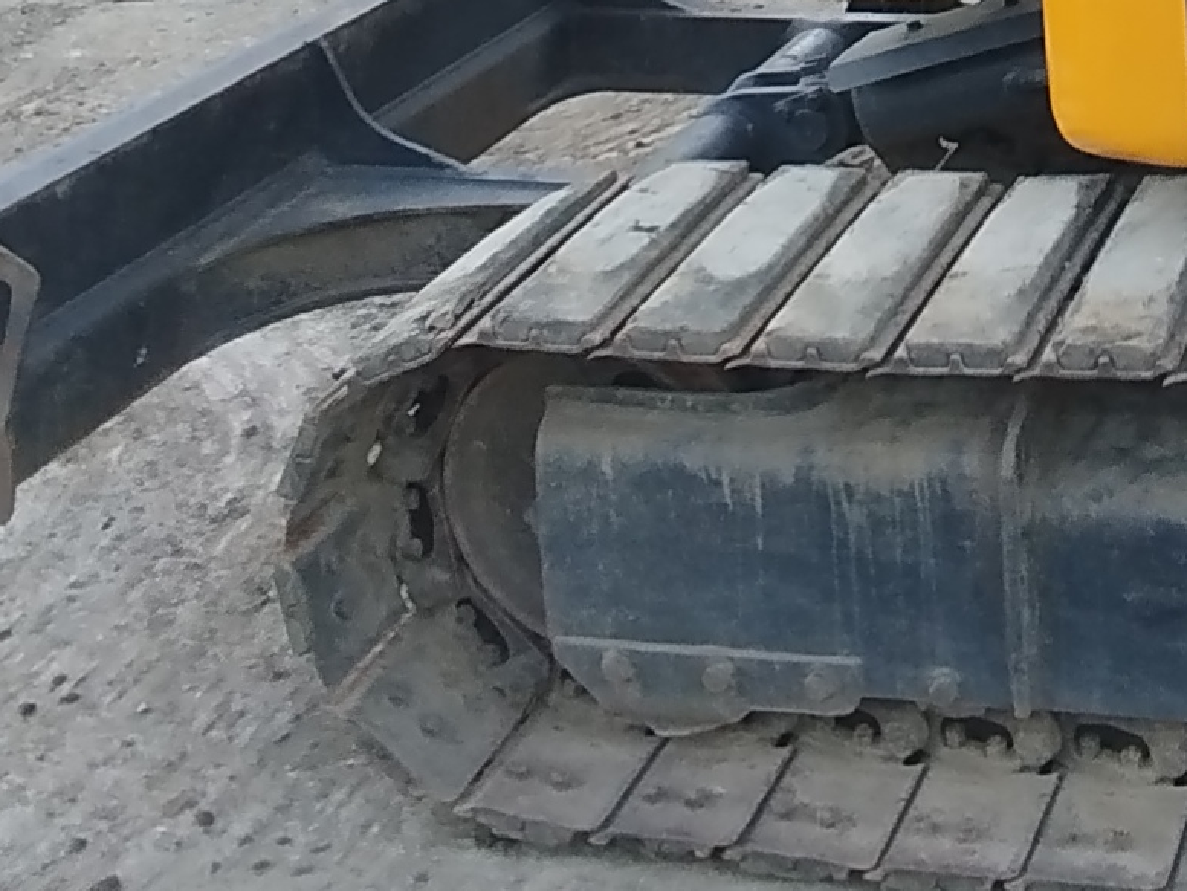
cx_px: 1182
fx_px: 2161
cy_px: -431
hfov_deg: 28.8
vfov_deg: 20.2
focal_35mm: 63
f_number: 2.2
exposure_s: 1/120
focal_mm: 1.65
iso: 64
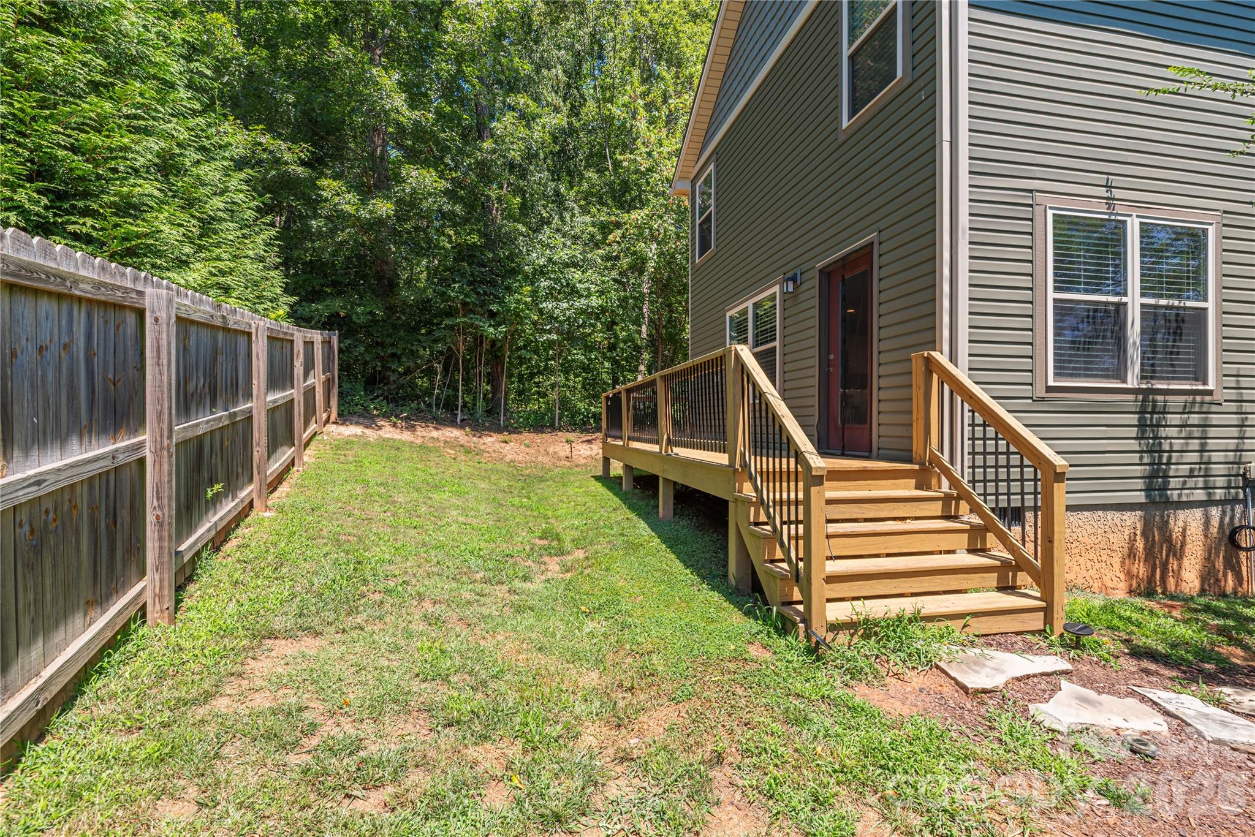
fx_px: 558
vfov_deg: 73.8
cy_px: 418
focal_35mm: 16
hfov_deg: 96.7
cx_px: 628
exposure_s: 1/1000
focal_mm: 16
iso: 320
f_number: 8
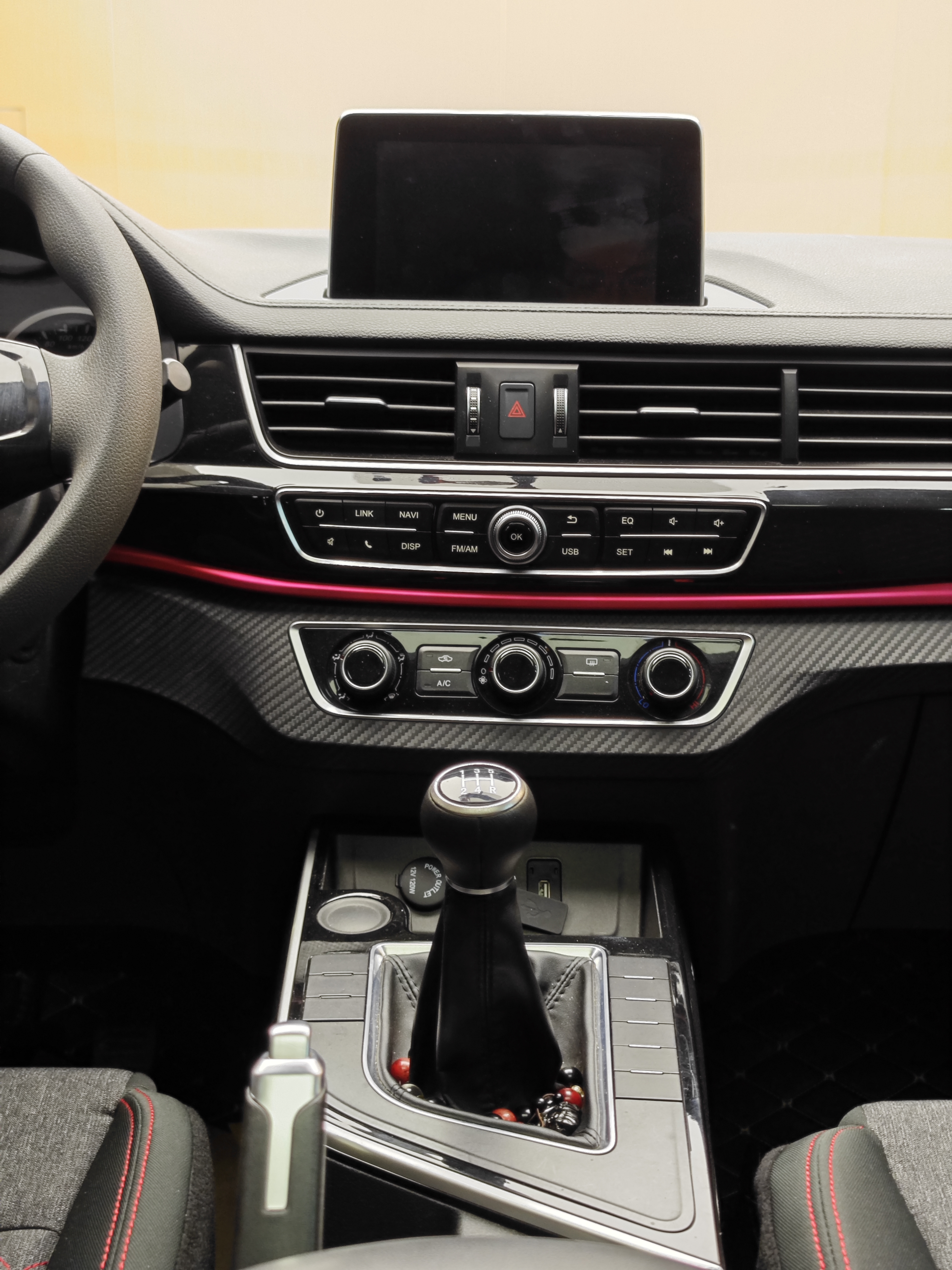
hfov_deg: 31.5
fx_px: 1687
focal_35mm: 46
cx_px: 476
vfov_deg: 41.2
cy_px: 635
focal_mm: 8.7
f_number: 1.9
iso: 200
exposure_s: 1/25
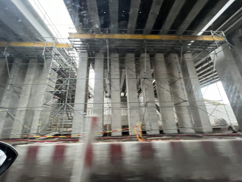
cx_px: 121
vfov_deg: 89.9
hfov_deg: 106.2
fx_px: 91
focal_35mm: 13
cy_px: 91
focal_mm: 1.57
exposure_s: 1/60
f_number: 1.8
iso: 250
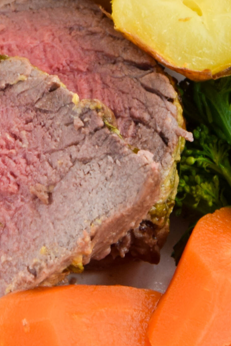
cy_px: 102
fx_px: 2915
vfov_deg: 6.8
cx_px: -14
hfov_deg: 4.5
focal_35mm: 303
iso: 200
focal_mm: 46
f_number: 5.6
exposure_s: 1/160
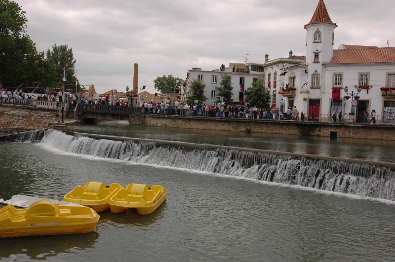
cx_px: 198
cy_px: 131
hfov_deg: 51.3
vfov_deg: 35.4
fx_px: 411
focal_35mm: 38
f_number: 10
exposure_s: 1/400
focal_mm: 25
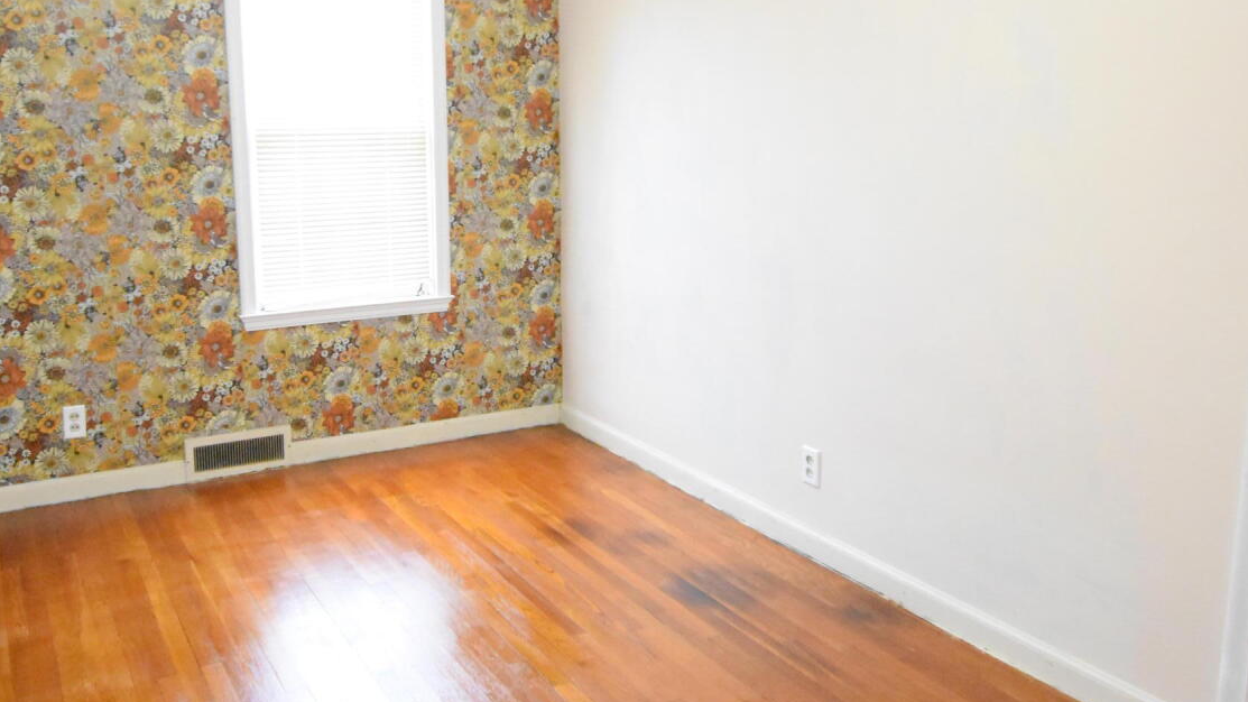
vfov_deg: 36.1
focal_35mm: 32
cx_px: 531
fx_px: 1074
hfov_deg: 60.0
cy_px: 295
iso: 6400
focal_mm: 11.5
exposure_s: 1/125
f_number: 4.8
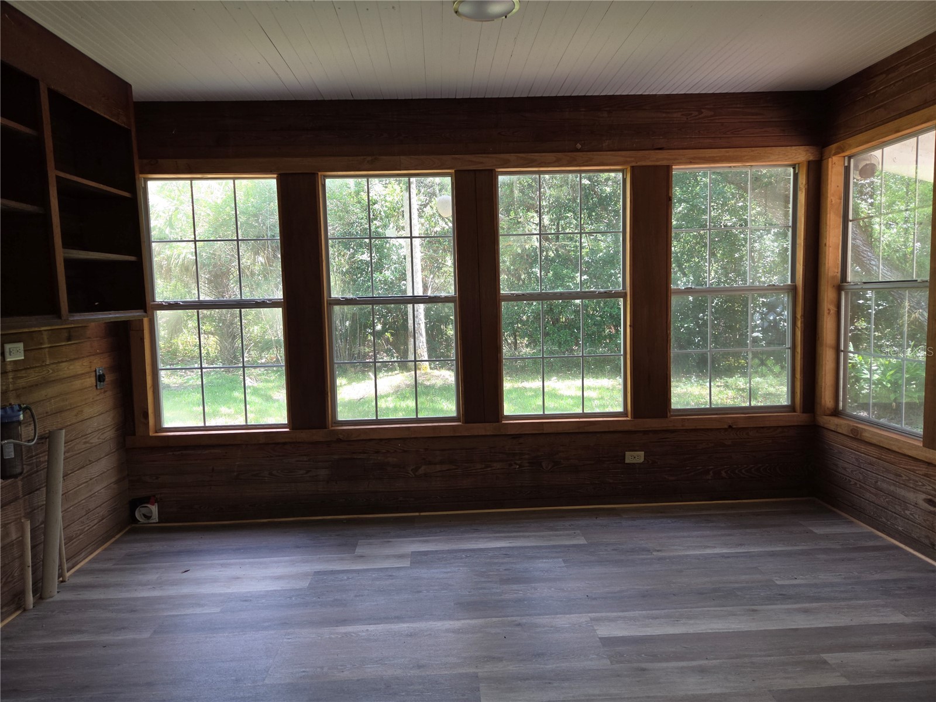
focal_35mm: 23
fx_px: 622
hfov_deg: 73.9
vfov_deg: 58.9
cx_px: 468
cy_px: 351
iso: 40
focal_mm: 5.4
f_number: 1.8
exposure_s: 1/60
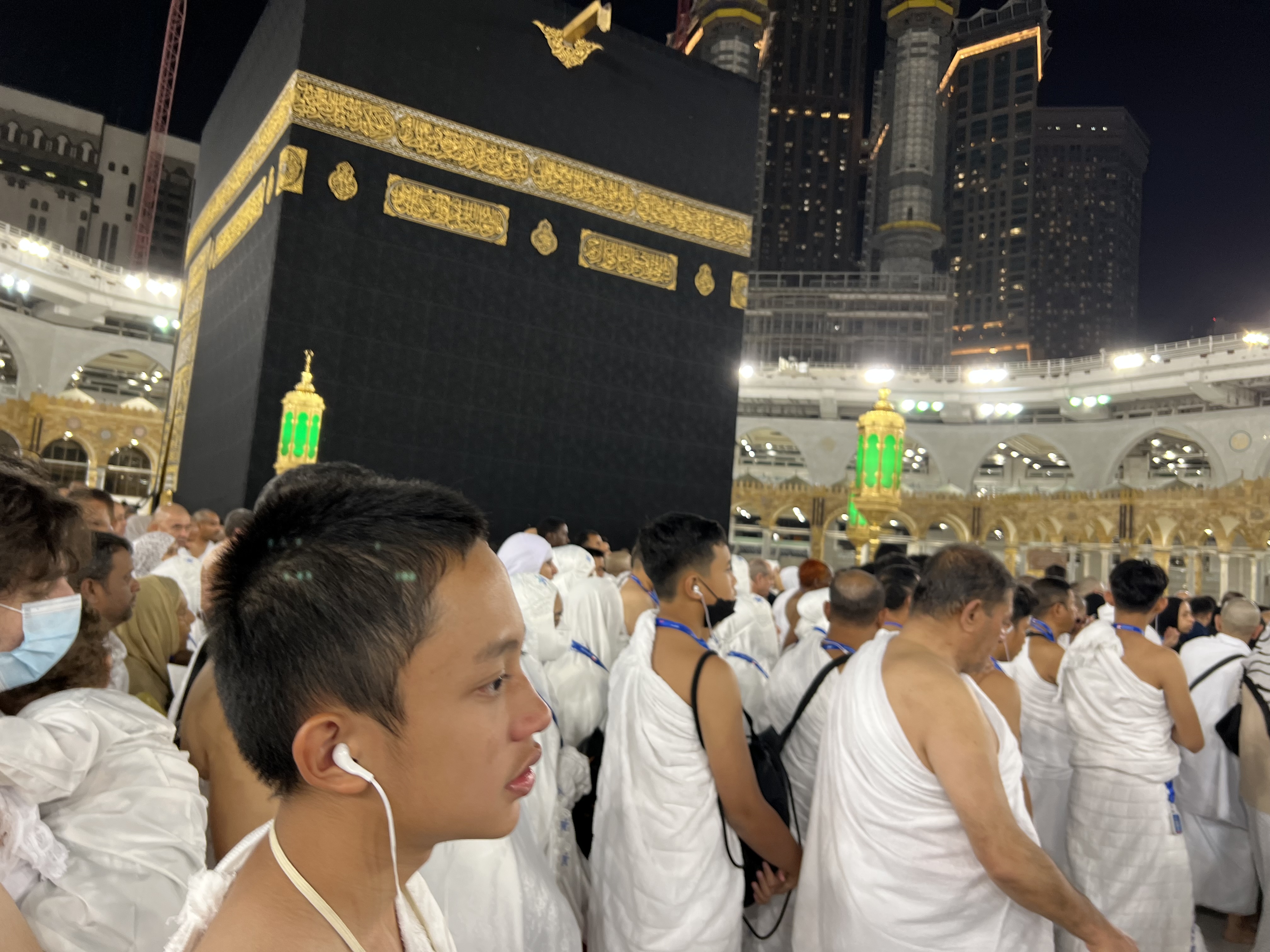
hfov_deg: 67.3
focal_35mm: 26
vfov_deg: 53.1
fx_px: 954
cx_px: 635
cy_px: 476
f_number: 1.5
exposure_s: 1/120
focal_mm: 5.7
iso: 125
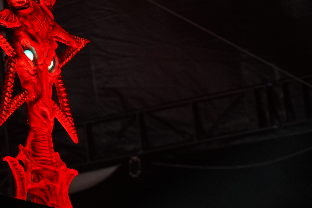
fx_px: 1863
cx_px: -147
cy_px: 17
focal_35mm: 215
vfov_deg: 6.4
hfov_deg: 9.3
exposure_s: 1/125
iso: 320
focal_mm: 57
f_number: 4
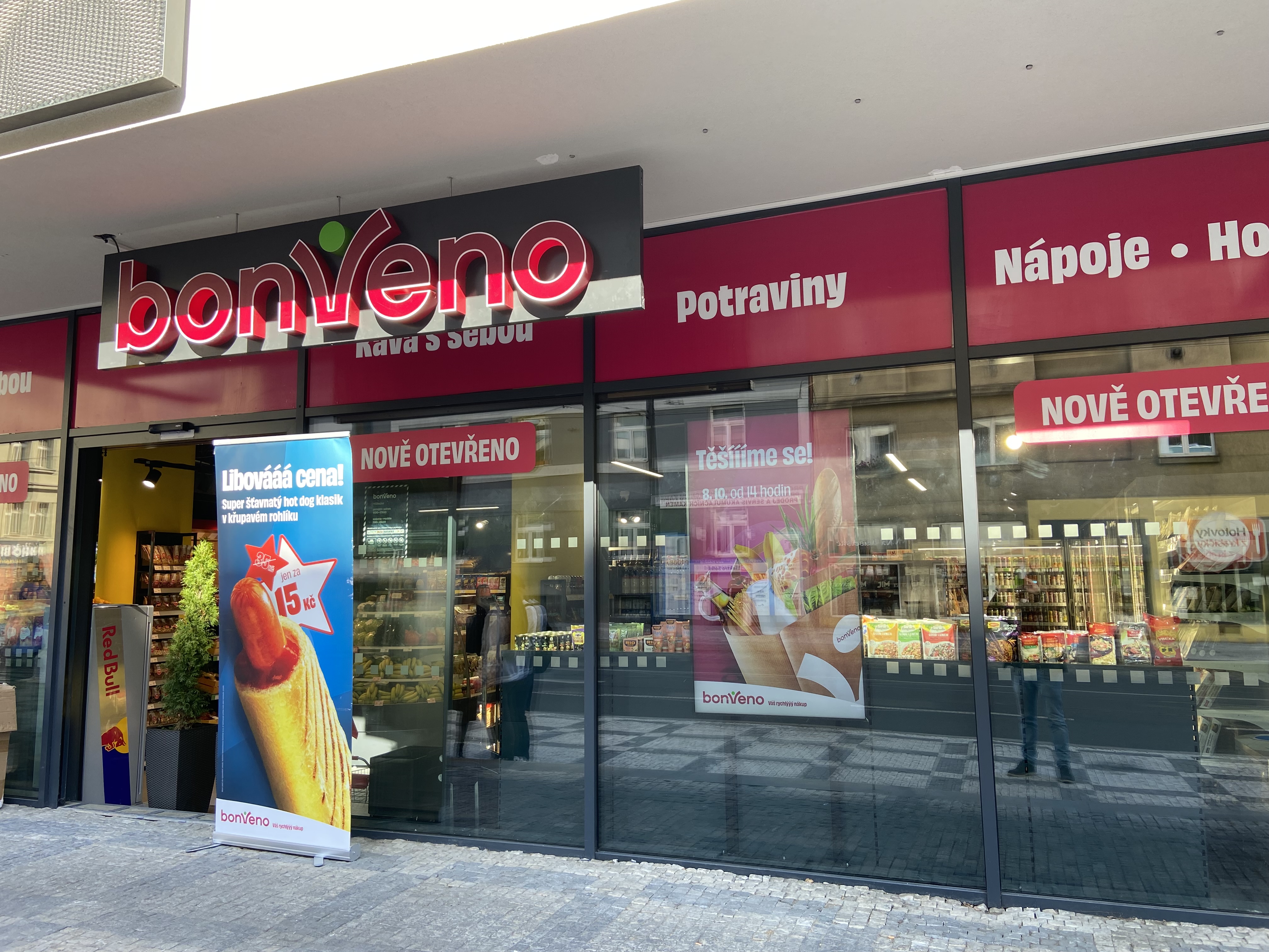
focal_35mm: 26
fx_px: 953
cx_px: 634
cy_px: 476
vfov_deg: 53.1
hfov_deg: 67.3
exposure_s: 1/144
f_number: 1.8
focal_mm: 4.25
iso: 32
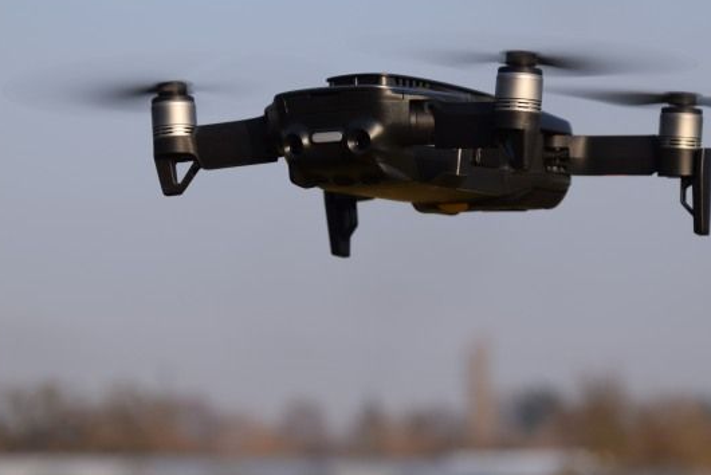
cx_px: 432
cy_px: 254
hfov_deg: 10.6
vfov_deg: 7.1
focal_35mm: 194
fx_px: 3833
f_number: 9
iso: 200
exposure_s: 1/400
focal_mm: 98
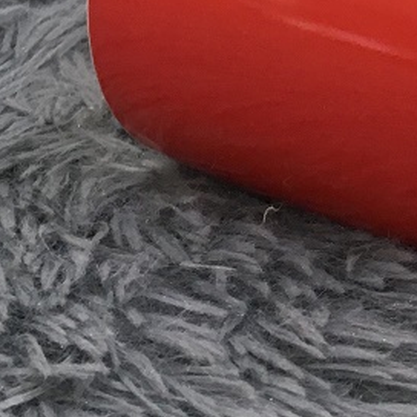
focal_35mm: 113
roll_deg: -0.2
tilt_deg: -12.6
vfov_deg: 13.9
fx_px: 1540
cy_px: -316
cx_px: 455
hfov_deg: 15.0
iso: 100
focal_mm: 4.15
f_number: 2.2
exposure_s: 1/33
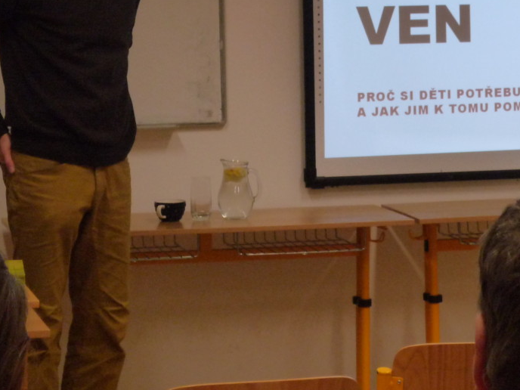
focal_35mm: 150
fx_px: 2253
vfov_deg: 9.9
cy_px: 65
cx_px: 348
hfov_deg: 13.1
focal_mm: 15.2
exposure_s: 1/30
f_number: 5.5
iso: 400
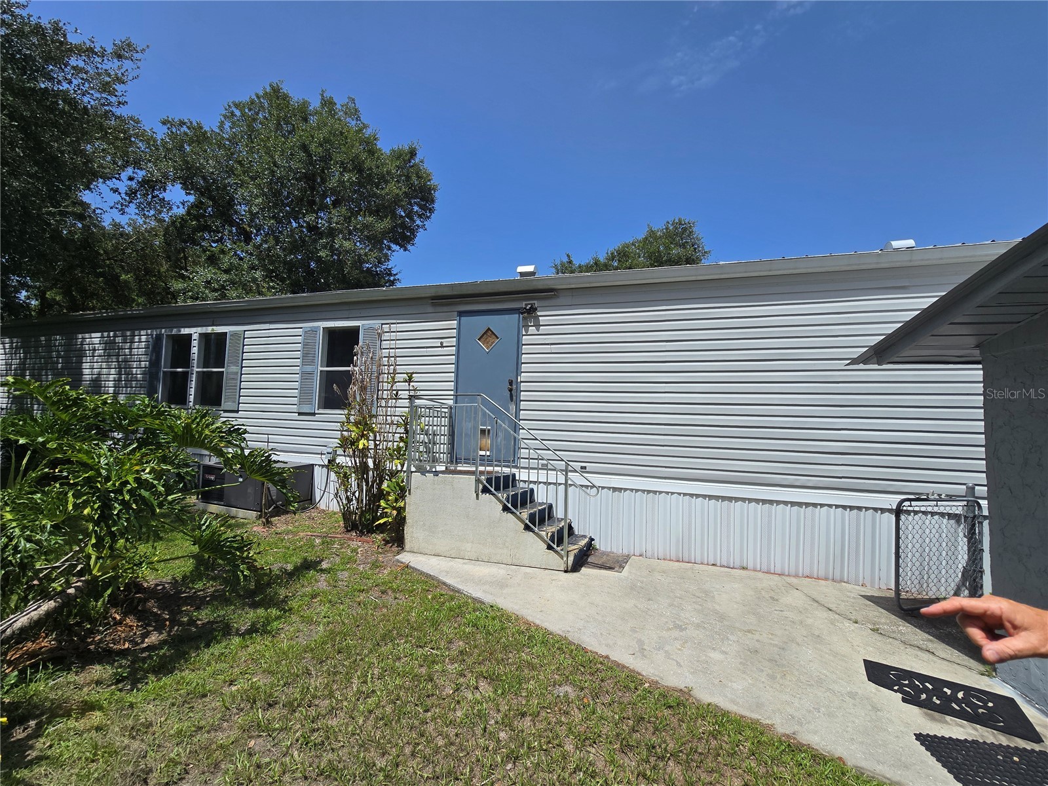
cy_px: 393
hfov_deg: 106.2
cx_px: 524
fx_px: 394
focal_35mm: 13
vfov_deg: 89.9
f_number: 2.2
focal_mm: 2.2
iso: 50
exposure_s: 1/3075
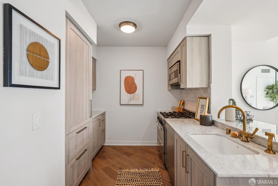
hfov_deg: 96.7
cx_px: 139
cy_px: 93
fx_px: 124
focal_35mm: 16
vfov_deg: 73.7
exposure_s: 1/15
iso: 640
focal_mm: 16
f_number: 8
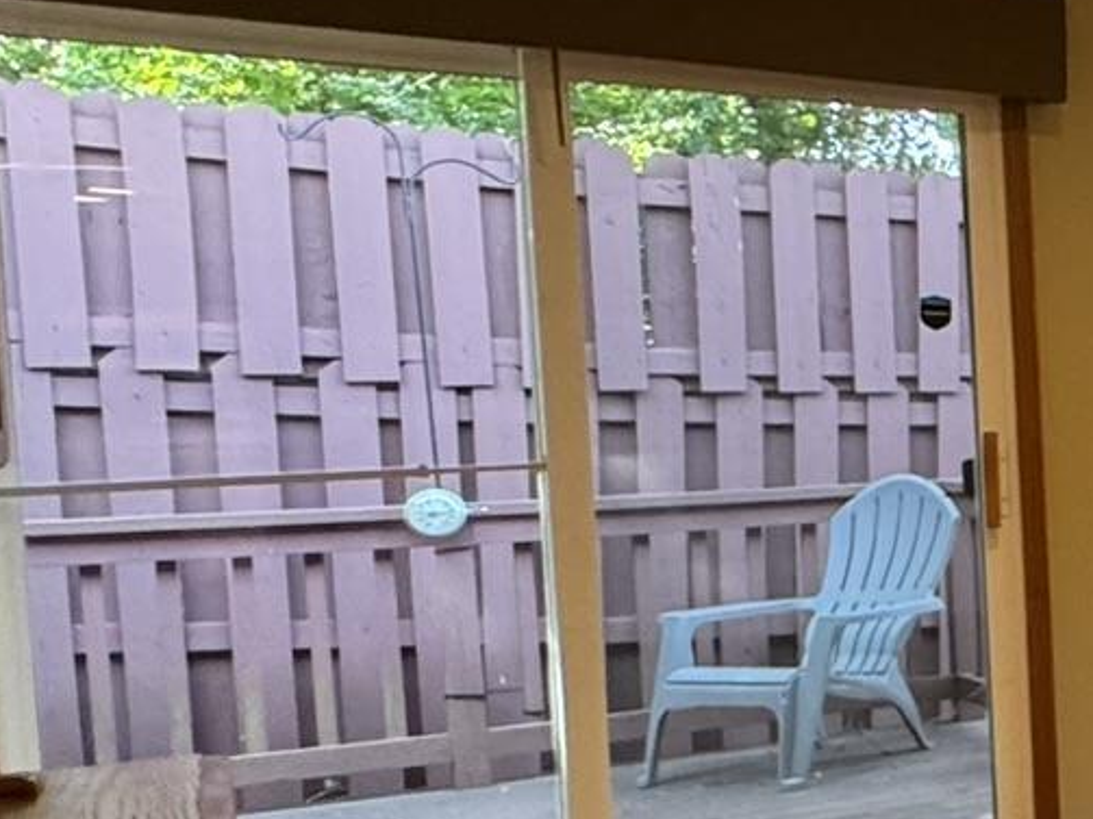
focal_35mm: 57
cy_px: 489
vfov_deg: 25.6
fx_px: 1799
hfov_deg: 21.2
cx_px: 2010
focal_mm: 2.22
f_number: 2.2
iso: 250
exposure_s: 1/120
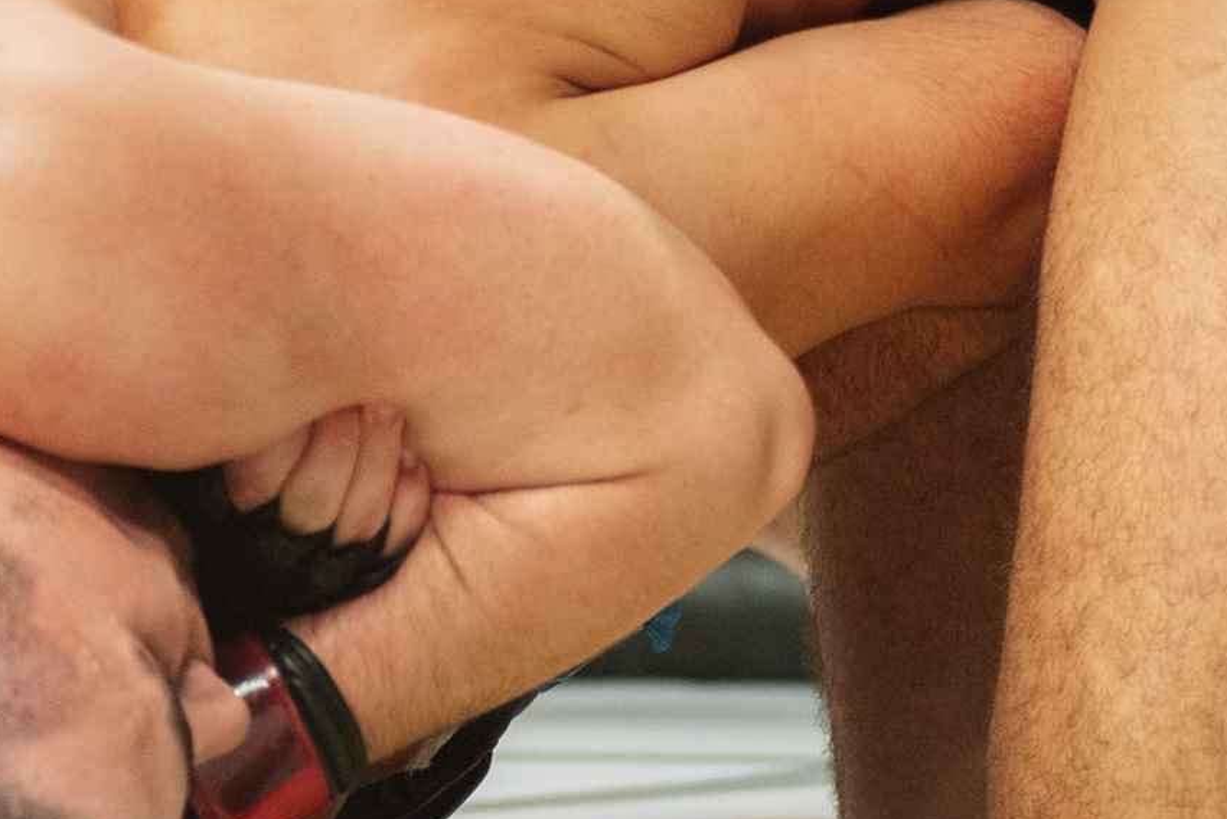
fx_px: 13842
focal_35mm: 406
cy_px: 109
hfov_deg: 5.1
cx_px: 568
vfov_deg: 3.4
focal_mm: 135
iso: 2000
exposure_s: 1/1000
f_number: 4
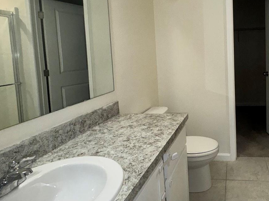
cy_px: 68
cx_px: 213
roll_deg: +1.5
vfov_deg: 52.1
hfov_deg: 62.0
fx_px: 202
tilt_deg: -5.6
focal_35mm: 26
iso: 160
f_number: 2.2
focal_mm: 2.22
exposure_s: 1/120
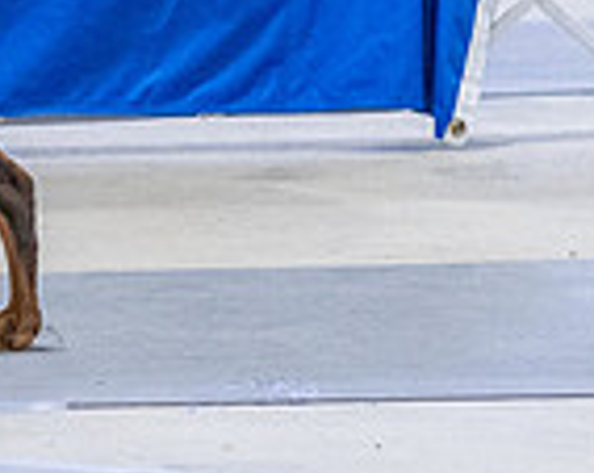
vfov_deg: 2.6
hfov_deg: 3.2
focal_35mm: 599
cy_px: -301
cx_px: -479
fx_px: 10509
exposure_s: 1/320
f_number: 3.5
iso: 6400
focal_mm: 134
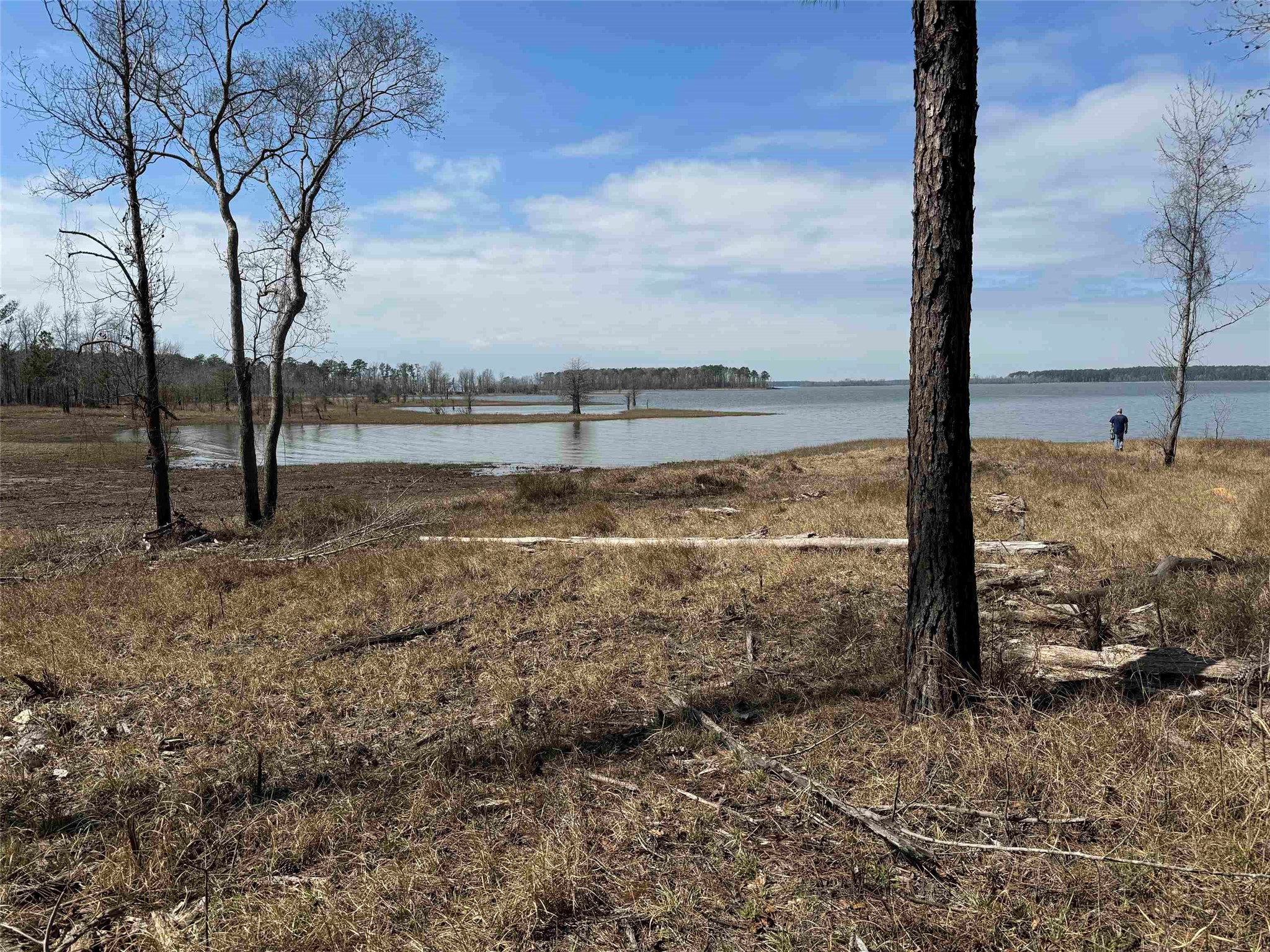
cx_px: 635
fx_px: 881
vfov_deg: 56.8
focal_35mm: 24
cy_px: 476
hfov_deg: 71.6
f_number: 1.78
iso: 80
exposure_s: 1/6410
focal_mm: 6.86
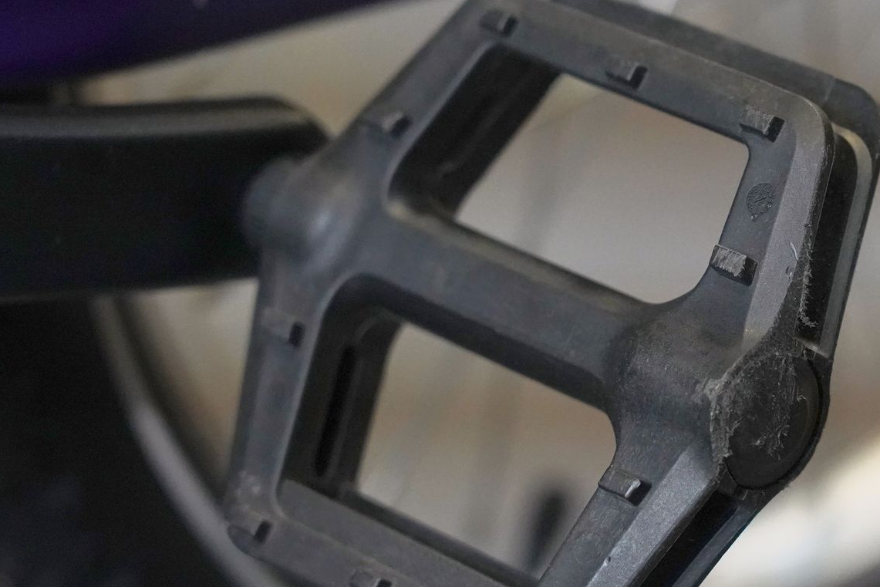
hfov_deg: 11.2
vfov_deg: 7.5
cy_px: 293
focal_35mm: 184
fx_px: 4498
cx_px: 625
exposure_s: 1/200
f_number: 5
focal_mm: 105
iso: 6400
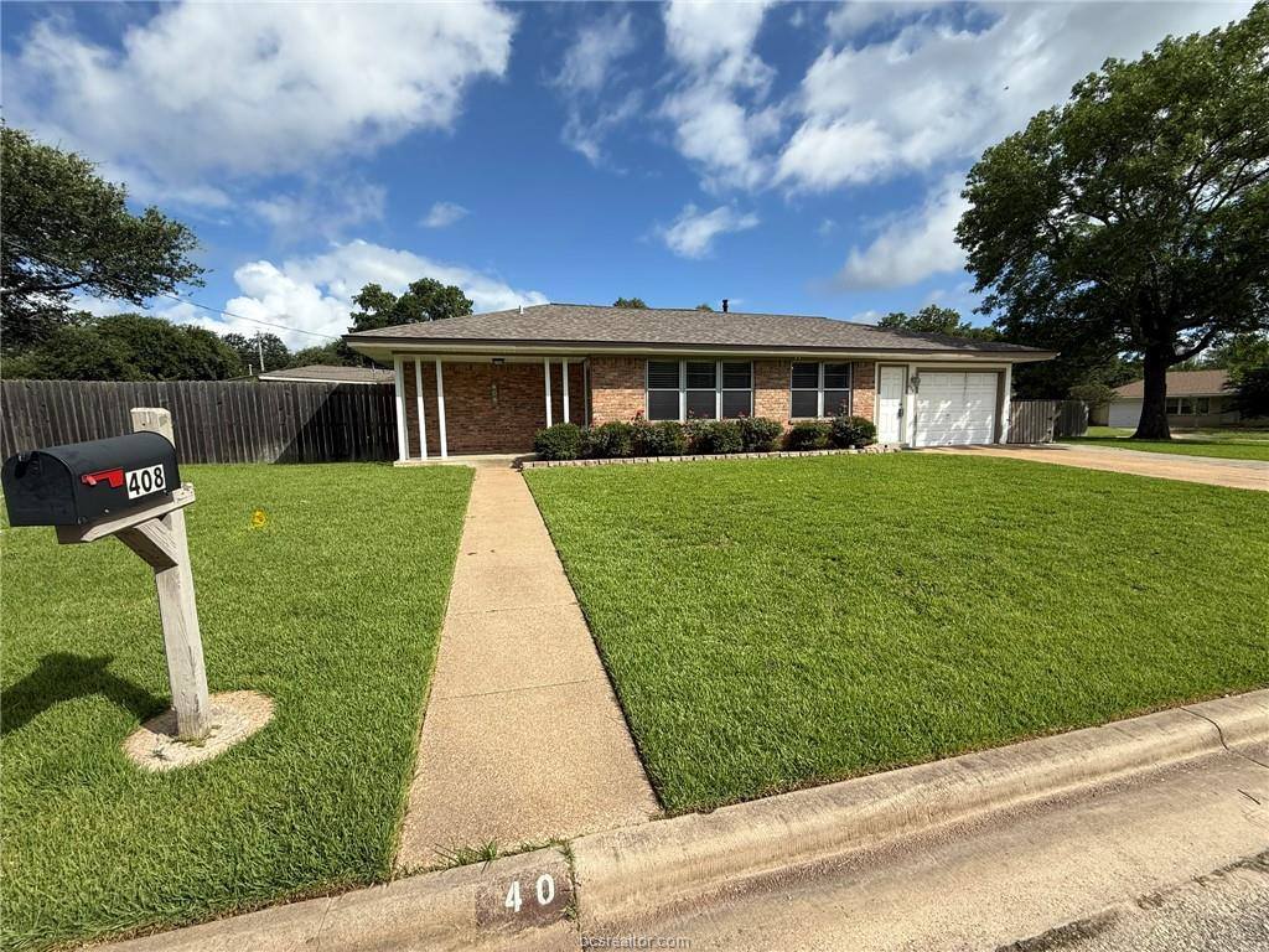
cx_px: 634
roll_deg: +1.3
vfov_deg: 85.7
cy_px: 476
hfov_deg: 102.1
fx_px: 513
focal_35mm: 14
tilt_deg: -5.7
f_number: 2.2
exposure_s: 1/2024
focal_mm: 2.22
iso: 50
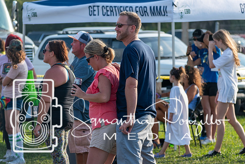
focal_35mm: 232
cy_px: 82
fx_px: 1583
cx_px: 122
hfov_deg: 8.9
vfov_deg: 5.9
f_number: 5
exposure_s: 1/1250
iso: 400
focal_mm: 155
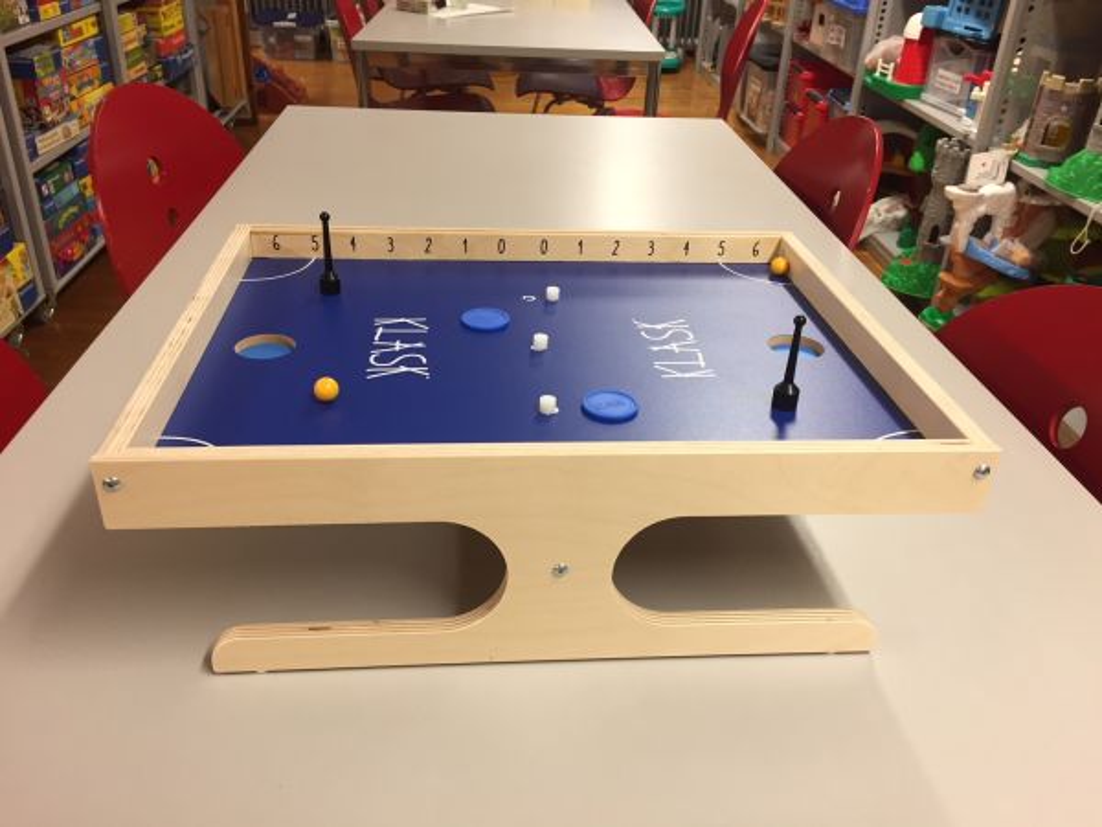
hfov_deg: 61.7
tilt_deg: -29.7
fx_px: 923
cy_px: 414
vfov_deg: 48.2
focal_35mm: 29
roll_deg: -3.0
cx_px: 551
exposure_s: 1/33
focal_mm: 4.15
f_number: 2.2
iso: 80
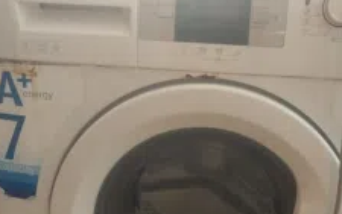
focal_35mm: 49
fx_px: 457
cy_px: 206
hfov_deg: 40.8
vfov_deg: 25.3
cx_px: 205
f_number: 1.8
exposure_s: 1/25
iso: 400
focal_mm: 4
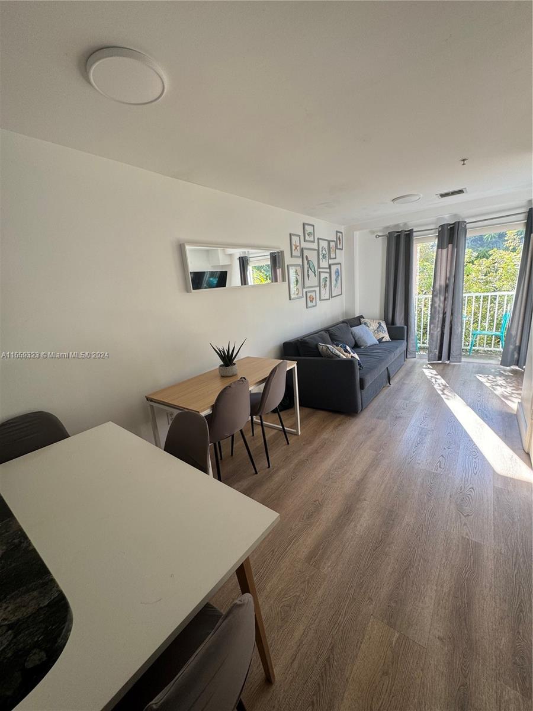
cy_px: 356
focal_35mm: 14
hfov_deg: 85.7
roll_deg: +5.3
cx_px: 266
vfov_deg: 102.1
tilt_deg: -13.2
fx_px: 287
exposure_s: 1/99
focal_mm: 2.22
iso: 50
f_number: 2.2
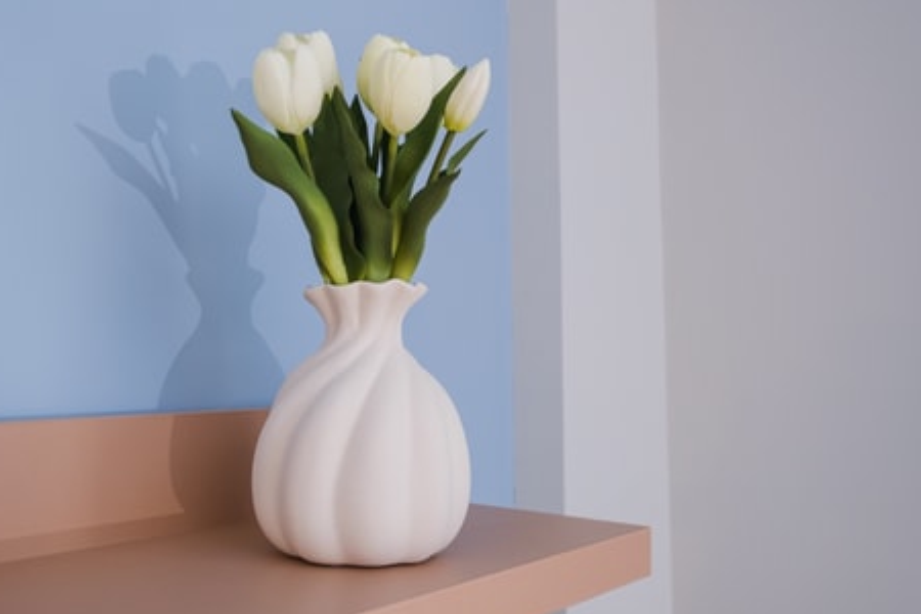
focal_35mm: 40
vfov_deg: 33.4
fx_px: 1023
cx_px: 418
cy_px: 288
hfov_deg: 48.4
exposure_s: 1/60
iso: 320
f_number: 5
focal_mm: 24
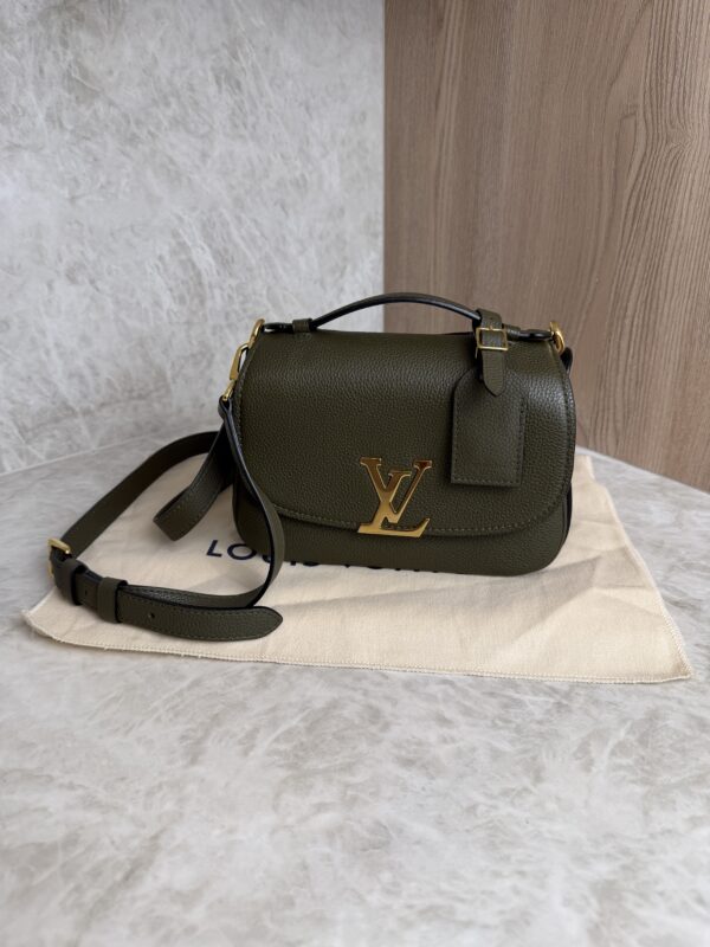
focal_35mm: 24
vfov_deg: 71.6
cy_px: 474
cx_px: 355
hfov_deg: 56.8
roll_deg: +0.7
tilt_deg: -26.2
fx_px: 656
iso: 50
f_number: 1.78
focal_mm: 6.76
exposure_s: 1/139
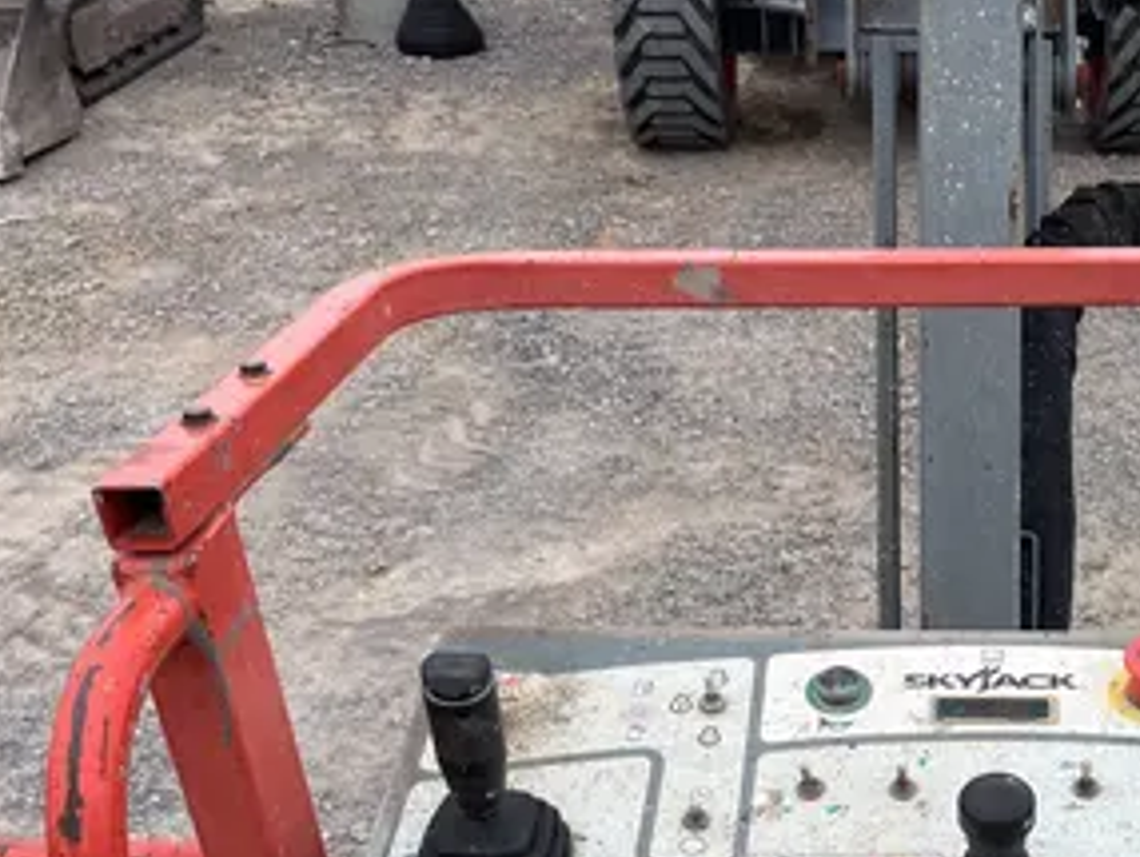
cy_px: 783
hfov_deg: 36.3
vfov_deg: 28.0
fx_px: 1648
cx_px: 977
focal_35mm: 50
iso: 50
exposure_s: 1/1163
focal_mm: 5.1
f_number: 1.6
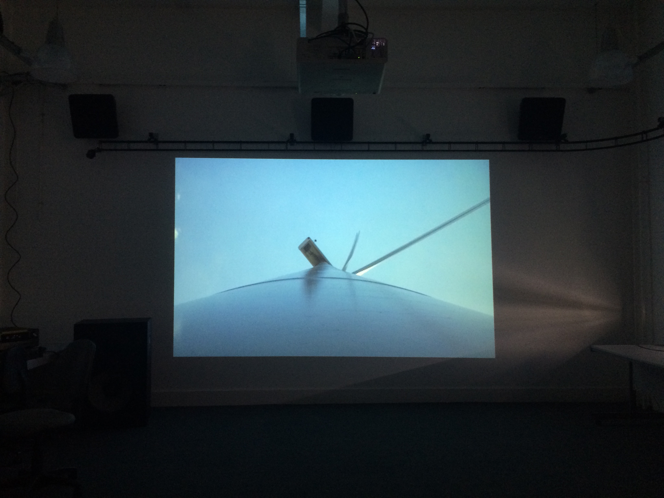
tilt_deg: +2.2
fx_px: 556
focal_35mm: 29
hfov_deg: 61.7
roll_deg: +0.1
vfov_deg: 48.2
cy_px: 249
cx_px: 332
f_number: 2.2
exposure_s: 1/33
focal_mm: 4.15
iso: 160
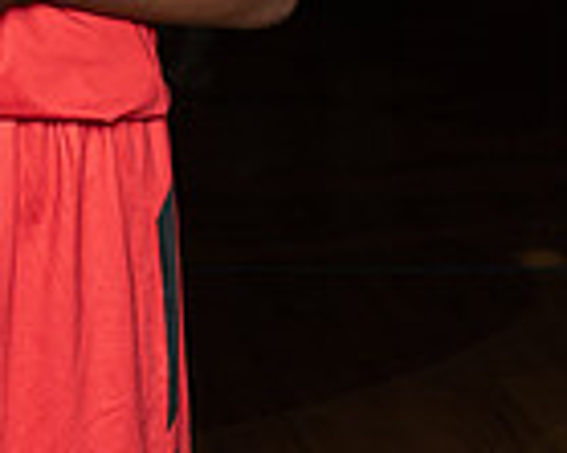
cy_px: -359
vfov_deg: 7.1
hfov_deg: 9.0
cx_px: 24
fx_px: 3572
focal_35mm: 213
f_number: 14
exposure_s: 1/200
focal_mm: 70
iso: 320
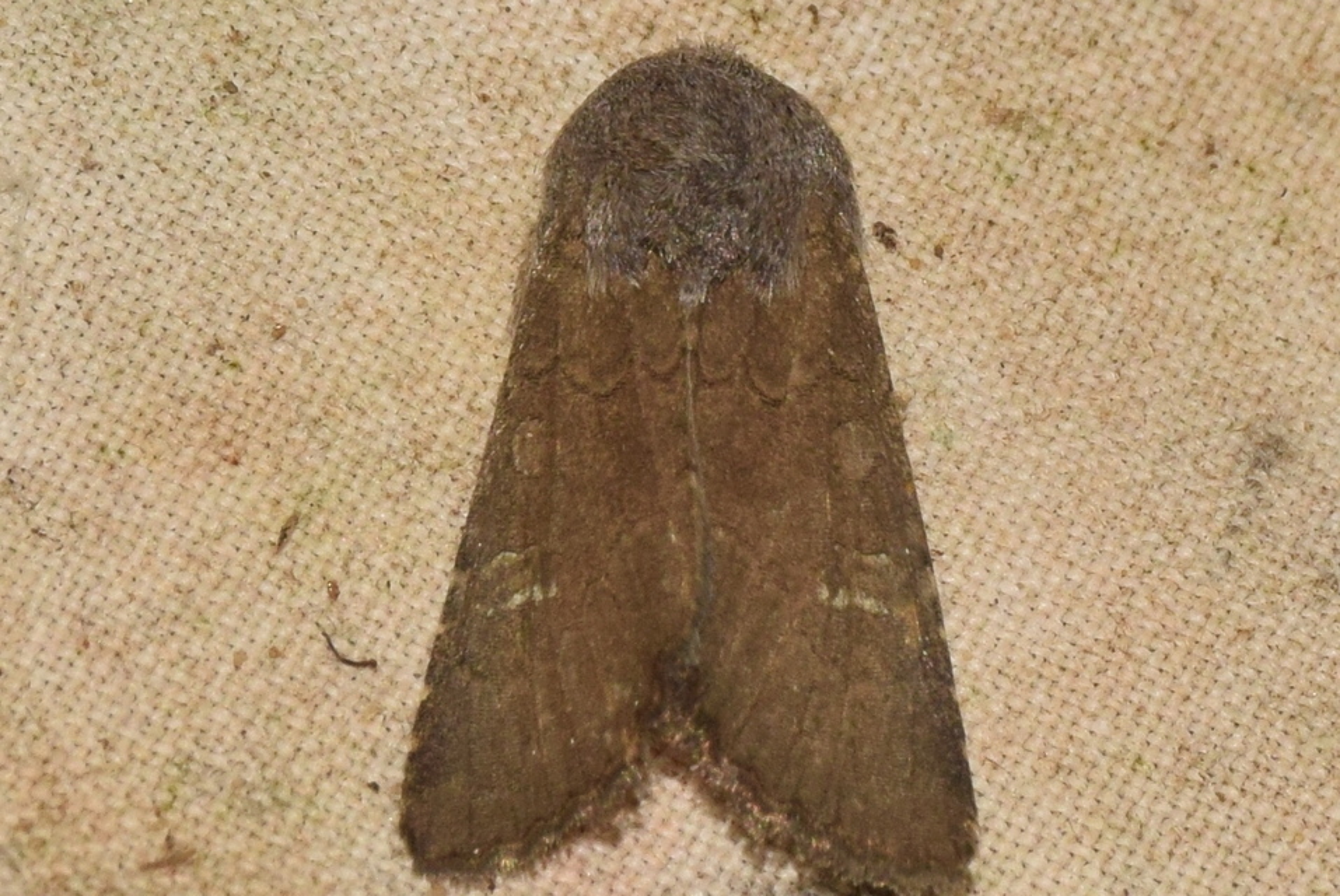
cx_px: 670
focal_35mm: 210
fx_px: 7824
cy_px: 448
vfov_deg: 6.6
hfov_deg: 9.8
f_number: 14
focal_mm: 140
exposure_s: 1/200
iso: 400
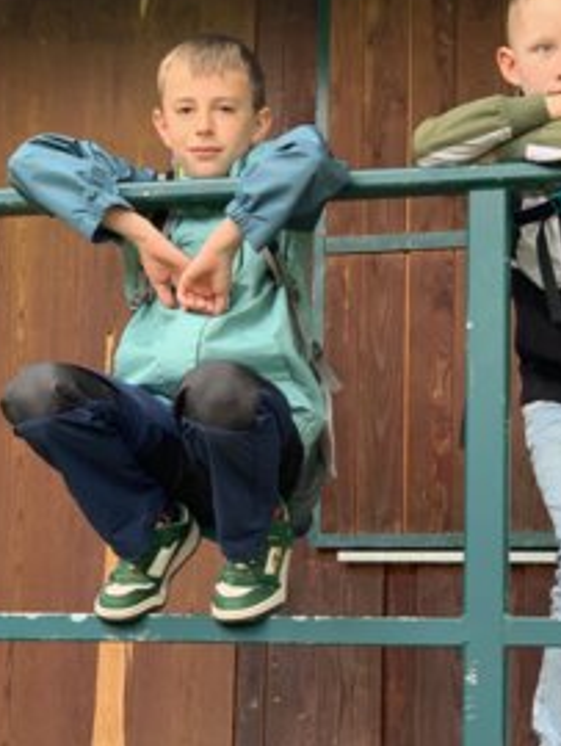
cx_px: 376
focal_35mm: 77
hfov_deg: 19.1
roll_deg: -1.8
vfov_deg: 25.3
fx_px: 1661
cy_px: 420
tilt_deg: +9.5
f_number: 2.4
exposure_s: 1/122
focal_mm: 6
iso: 100
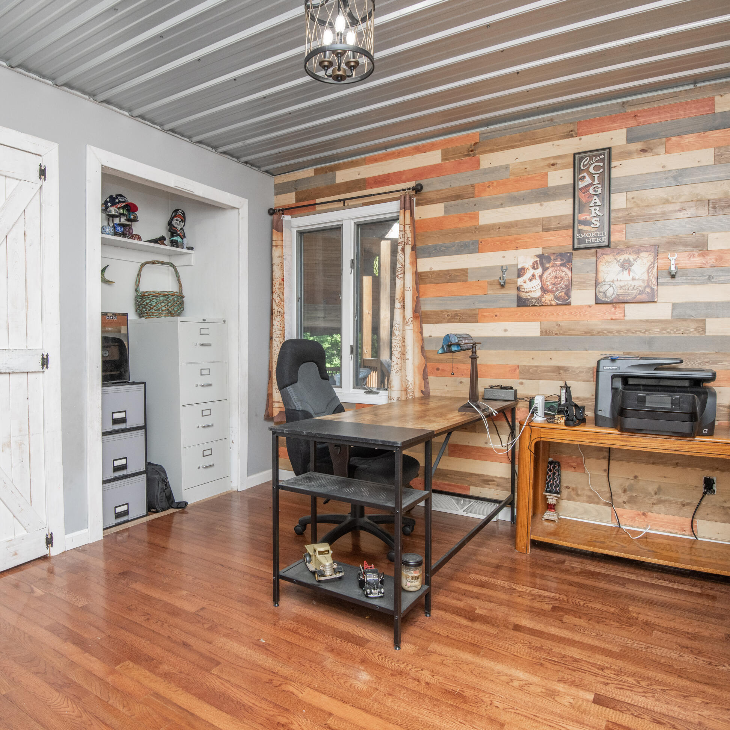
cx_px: 329
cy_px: 363
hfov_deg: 72.0
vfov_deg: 72.1
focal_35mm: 21
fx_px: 501
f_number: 9
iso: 400
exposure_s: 1/125
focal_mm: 16
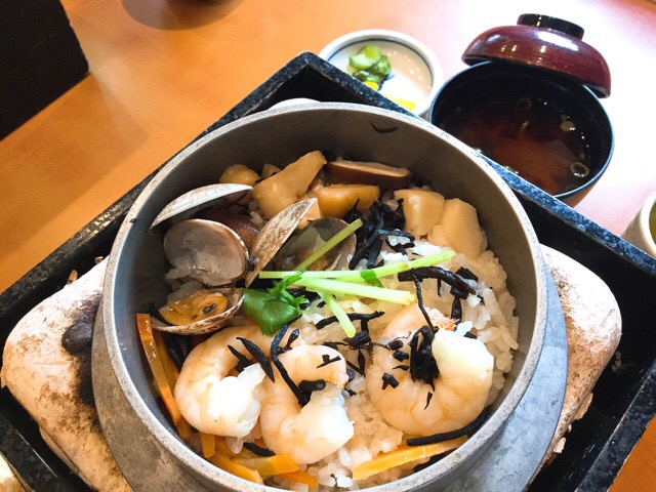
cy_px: 246
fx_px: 587
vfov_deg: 45.4
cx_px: 328
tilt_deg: -61.1
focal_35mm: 31
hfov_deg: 58.4
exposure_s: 1/30
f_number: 2.4
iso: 125
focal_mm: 3.3
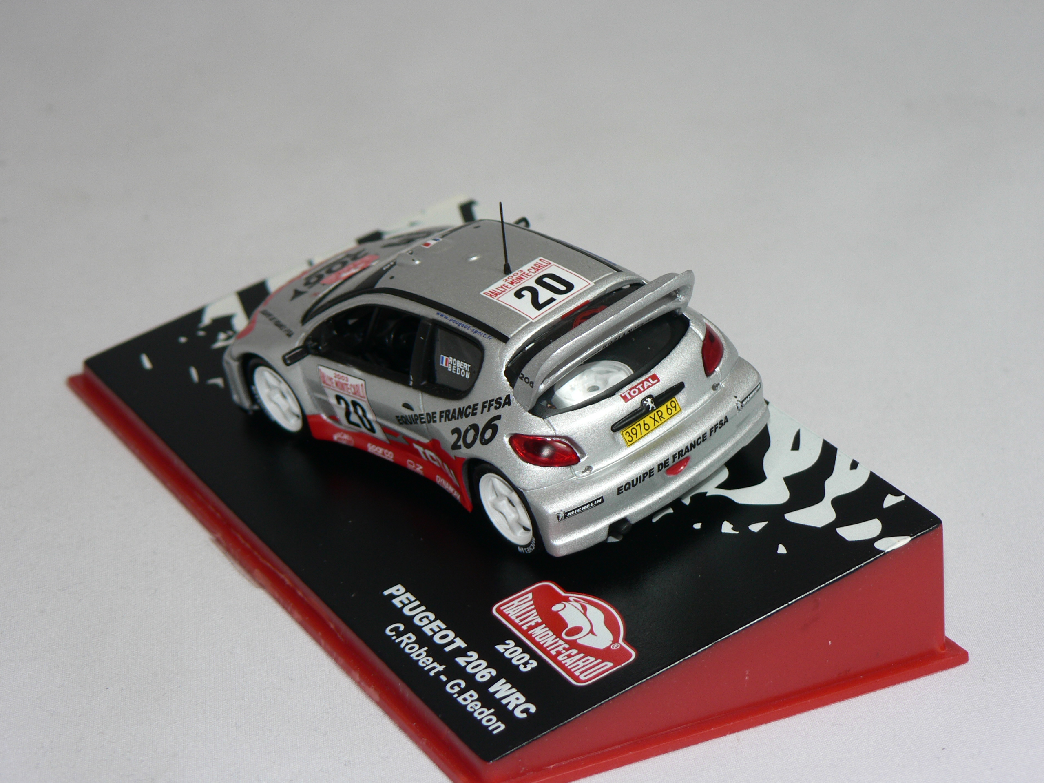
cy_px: 392
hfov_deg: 19.3
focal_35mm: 102
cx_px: 522
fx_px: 3076
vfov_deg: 14.5
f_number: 3.2
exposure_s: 1/60
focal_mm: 16.9
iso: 80
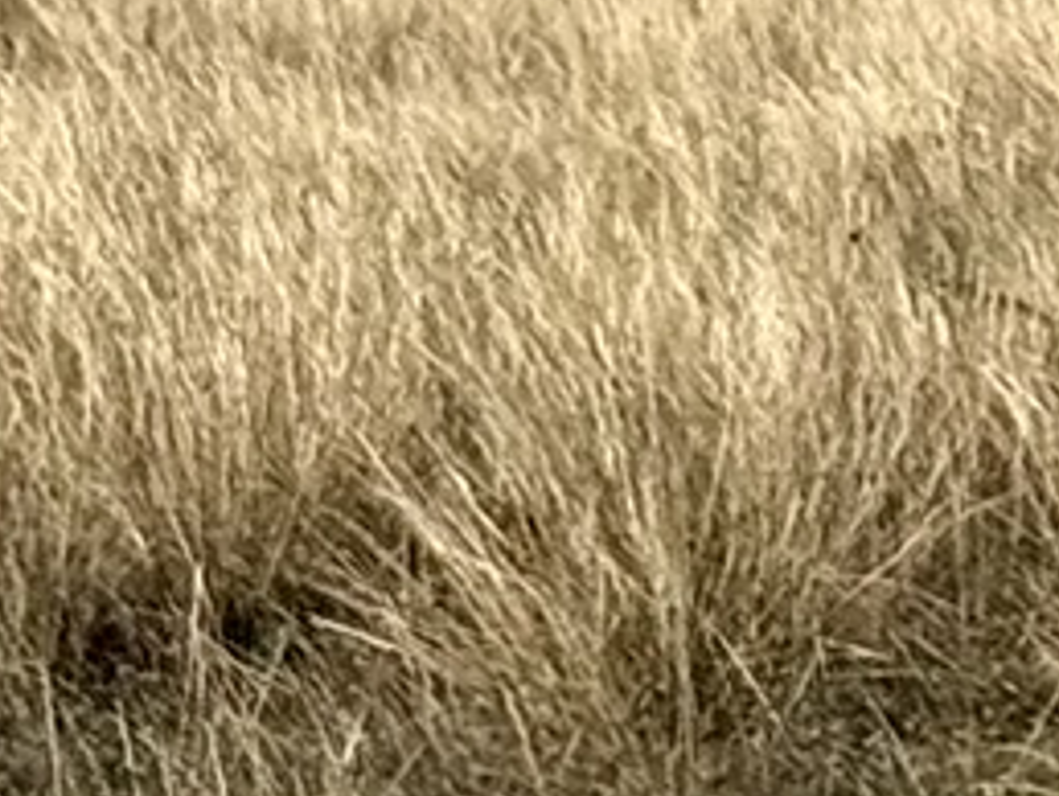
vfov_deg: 3.9
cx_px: 1843
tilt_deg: +5.5
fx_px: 11667
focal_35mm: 381
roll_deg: +0.4
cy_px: -394
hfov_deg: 5.1
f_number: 1.78
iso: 64
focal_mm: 6.76
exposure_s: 1/6536
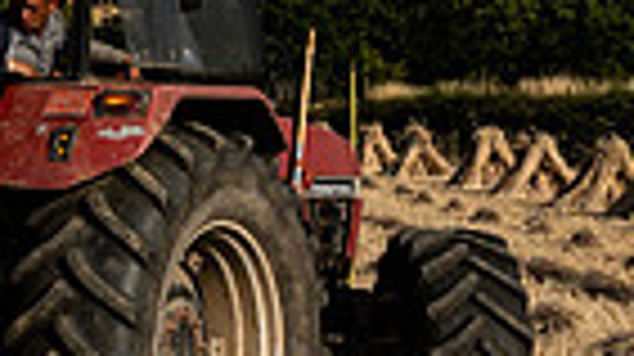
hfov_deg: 14.1
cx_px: -450
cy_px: 92
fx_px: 2318
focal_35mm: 138
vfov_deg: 8.8
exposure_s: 1/1600
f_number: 5.6
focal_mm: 32
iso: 64
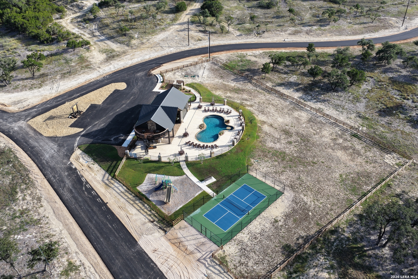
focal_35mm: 28
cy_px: 140
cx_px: 209
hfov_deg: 65.5
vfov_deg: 46.4
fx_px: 325
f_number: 2.8
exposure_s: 1/640
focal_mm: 14.45
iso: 125
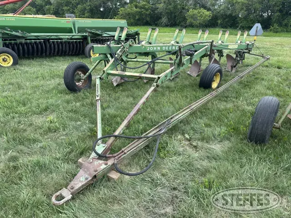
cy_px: 109
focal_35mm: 24
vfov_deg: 56.8
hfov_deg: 71.6
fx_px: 202
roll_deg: -1.7
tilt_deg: -22.1
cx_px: 146
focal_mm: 6.86
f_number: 1.78
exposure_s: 1/803
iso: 80
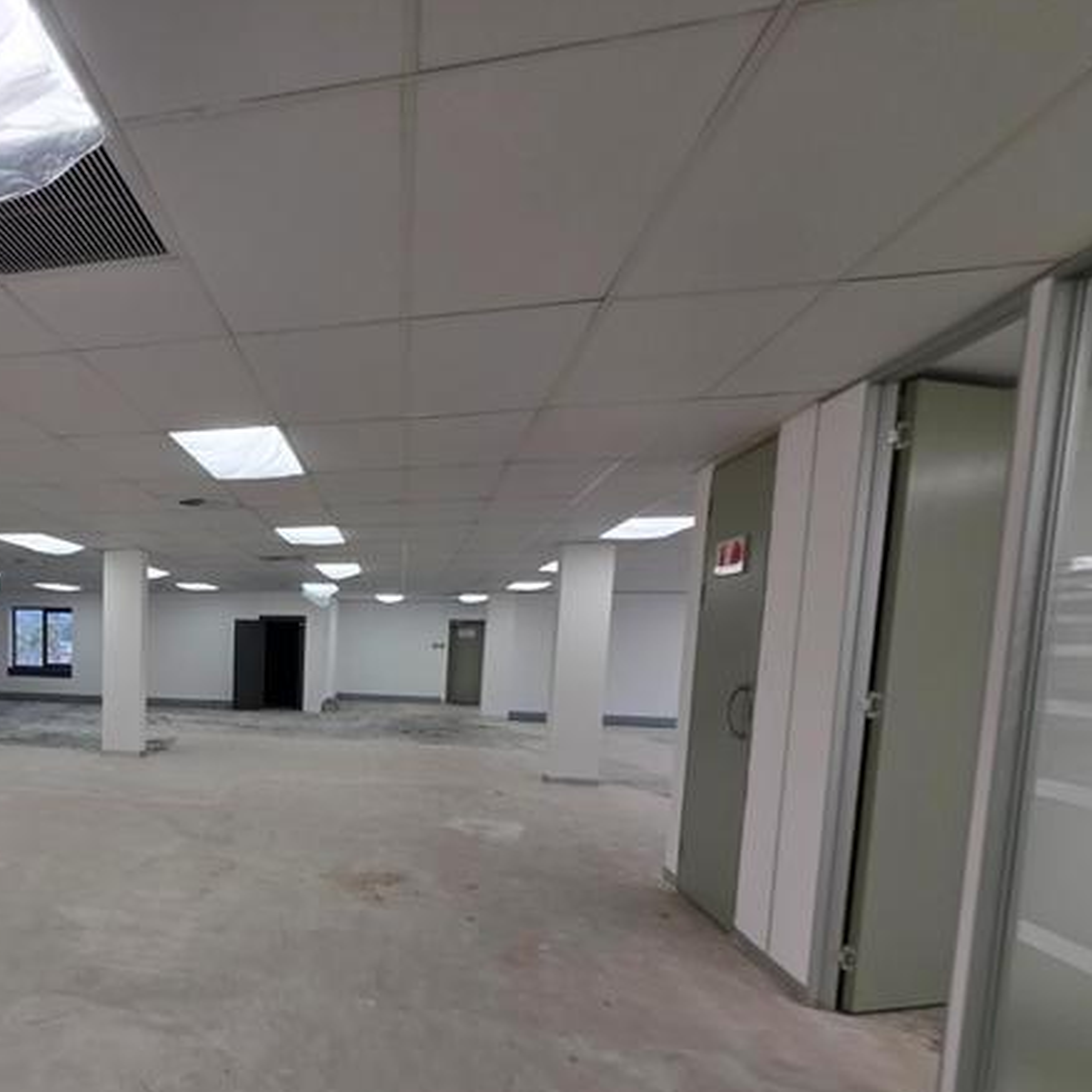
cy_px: 721
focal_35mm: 21
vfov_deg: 70.2
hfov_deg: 63.2
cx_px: 160
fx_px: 749
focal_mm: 2.2
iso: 32
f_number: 1.9
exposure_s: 1/100
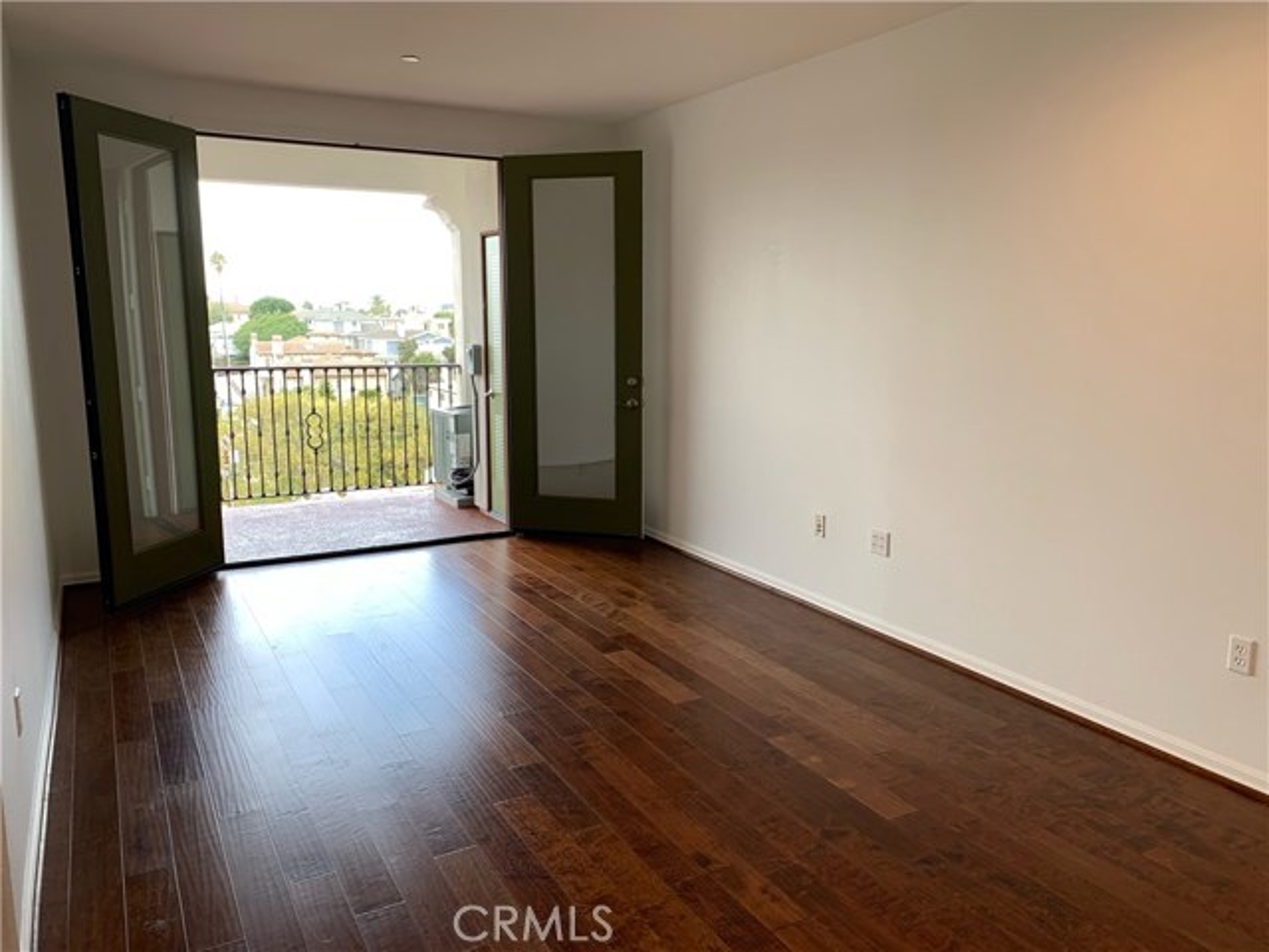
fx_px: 953
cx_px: 634
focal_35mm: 26
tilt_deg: -9.7
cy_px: 476
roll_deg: -2.2
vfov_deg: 53.1
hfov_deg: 67.3
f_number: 1.8
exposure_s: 1/120
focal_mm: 4.25
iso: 40
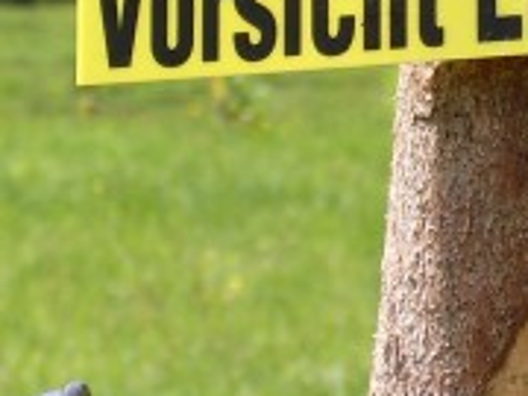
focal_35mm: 381
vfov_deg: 3.9
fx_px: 5811
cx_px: 516
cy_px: -205
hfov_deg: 5.2
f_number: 4.8
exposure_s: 1/250
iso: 80
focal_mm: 17.4
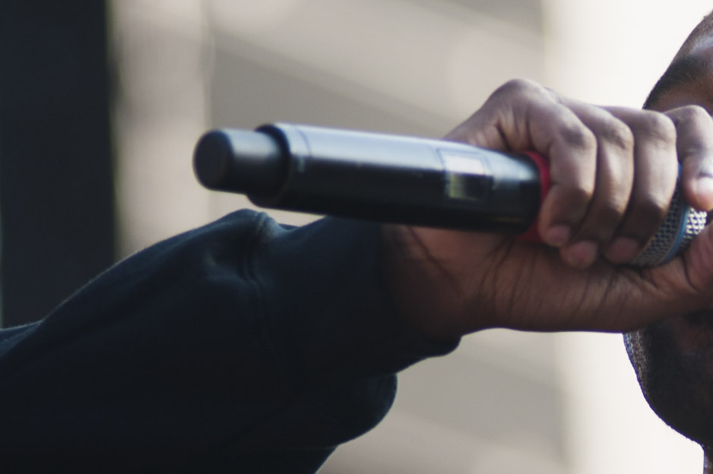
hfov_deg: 3.6
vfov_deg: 2.4
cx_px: 1000
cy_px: 599
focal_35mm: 576
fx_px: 11400
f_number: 10
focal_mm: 180
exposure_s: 1/800
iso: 100
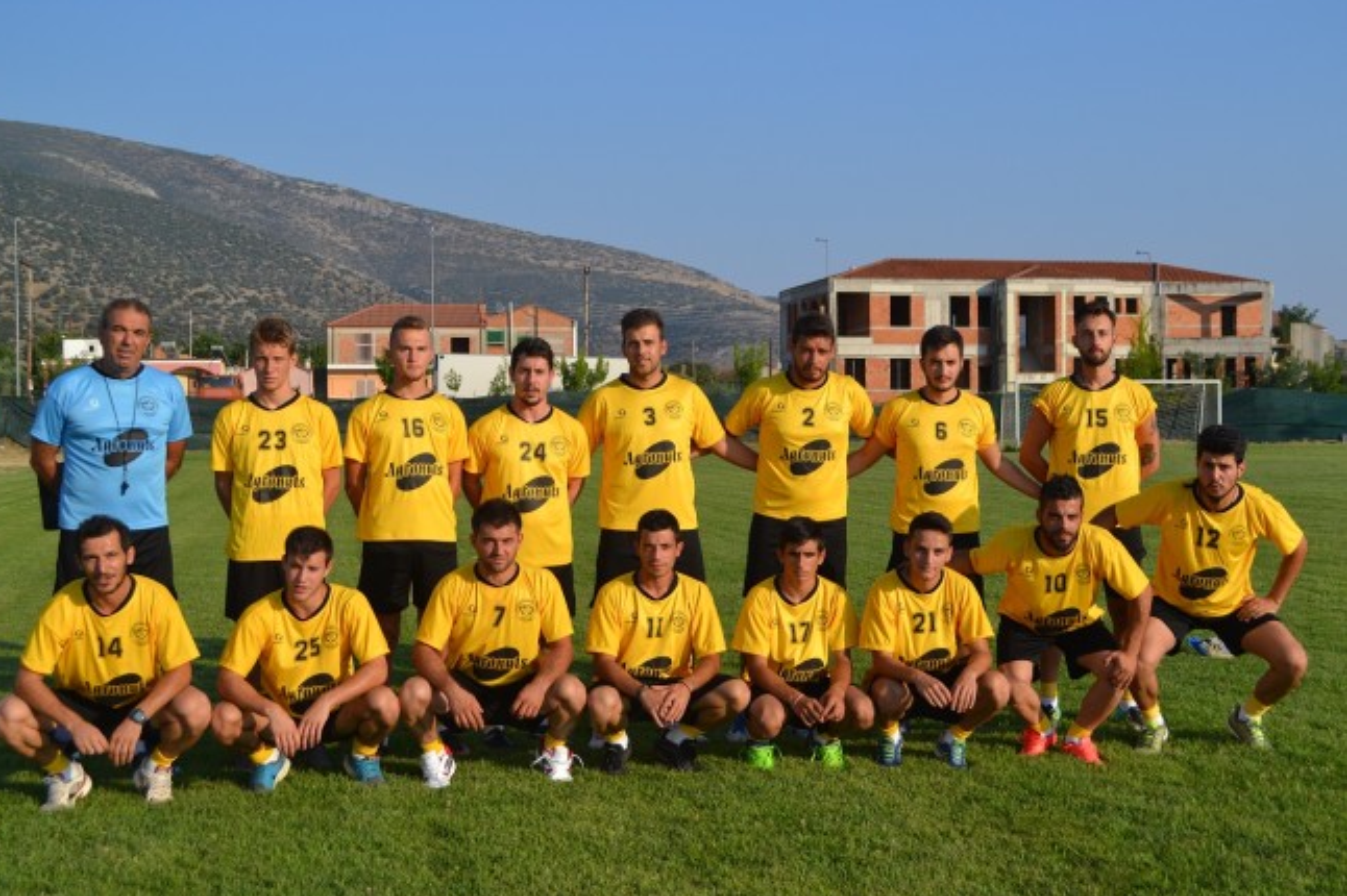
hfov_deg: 42.8
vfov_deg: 29.2
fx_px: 1720
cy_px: 446
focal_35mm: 46
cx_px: 661
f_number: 6.3
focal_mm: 30
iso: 400
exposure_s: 1/1600
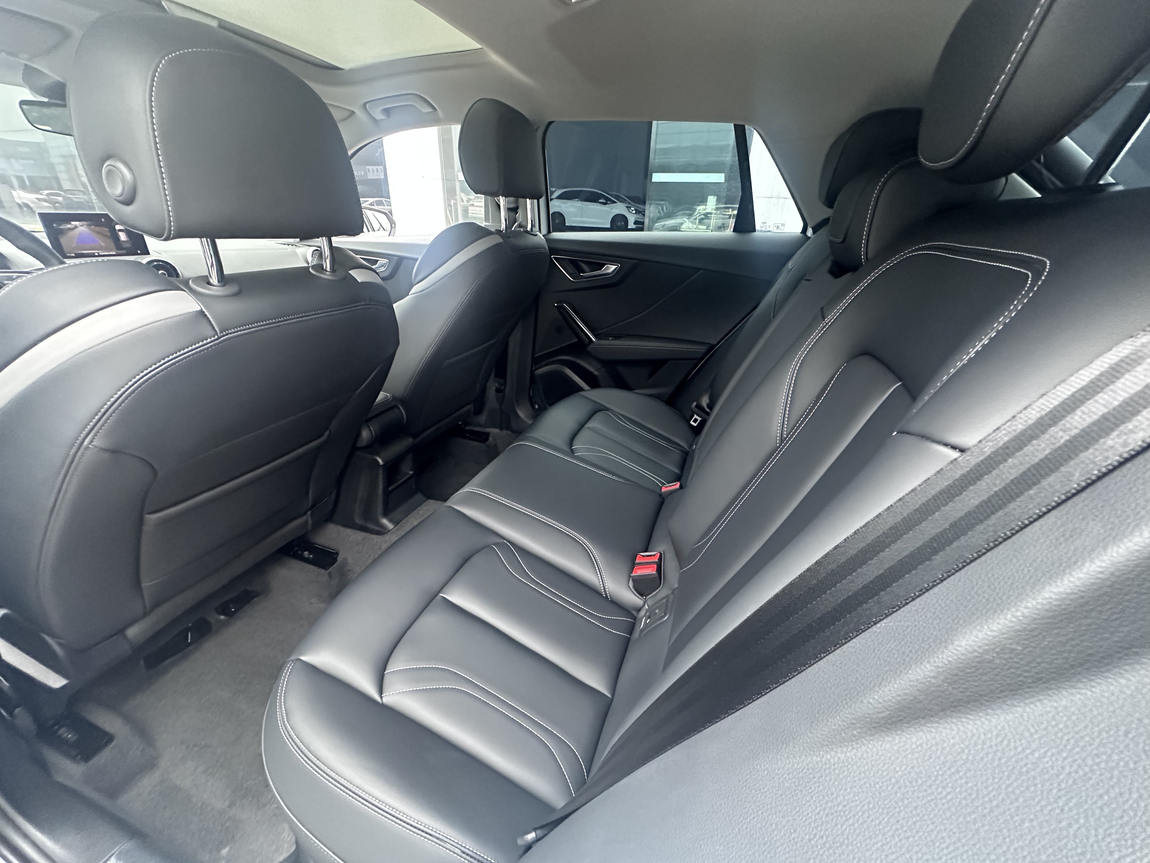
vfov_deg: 85.7
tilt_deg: -26.4
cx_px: 575
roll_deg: -1.5
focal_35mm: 14
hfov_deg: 102.1
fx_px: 465
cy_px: 432
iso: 800
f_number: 2.2
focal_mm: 2.22
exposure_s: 1/60
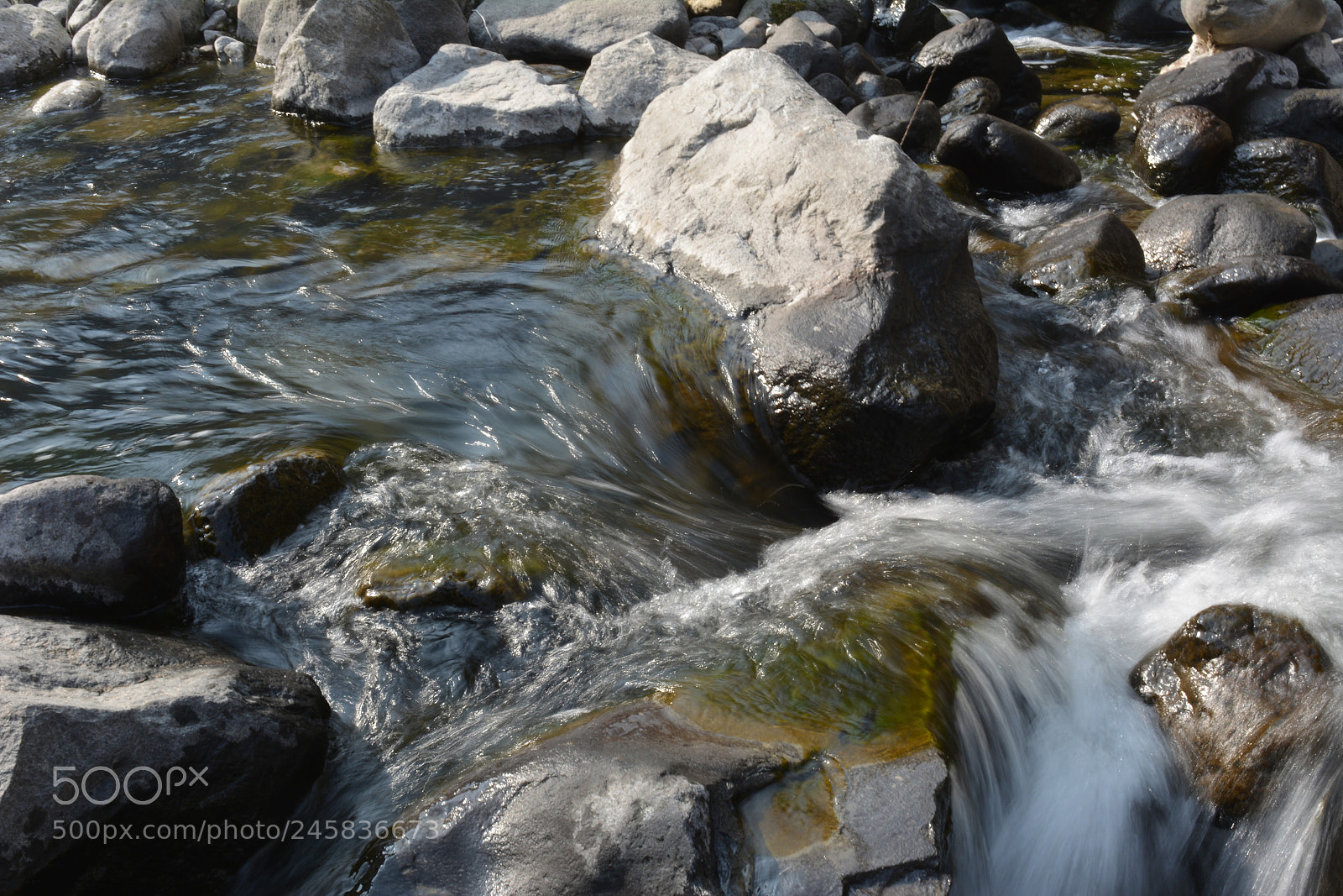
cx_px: 672
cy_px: 448
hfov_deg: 47.9
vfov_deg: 33.0
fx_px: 1511
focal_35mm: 40
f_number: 25
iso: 100
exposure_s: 1/10
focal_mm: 27
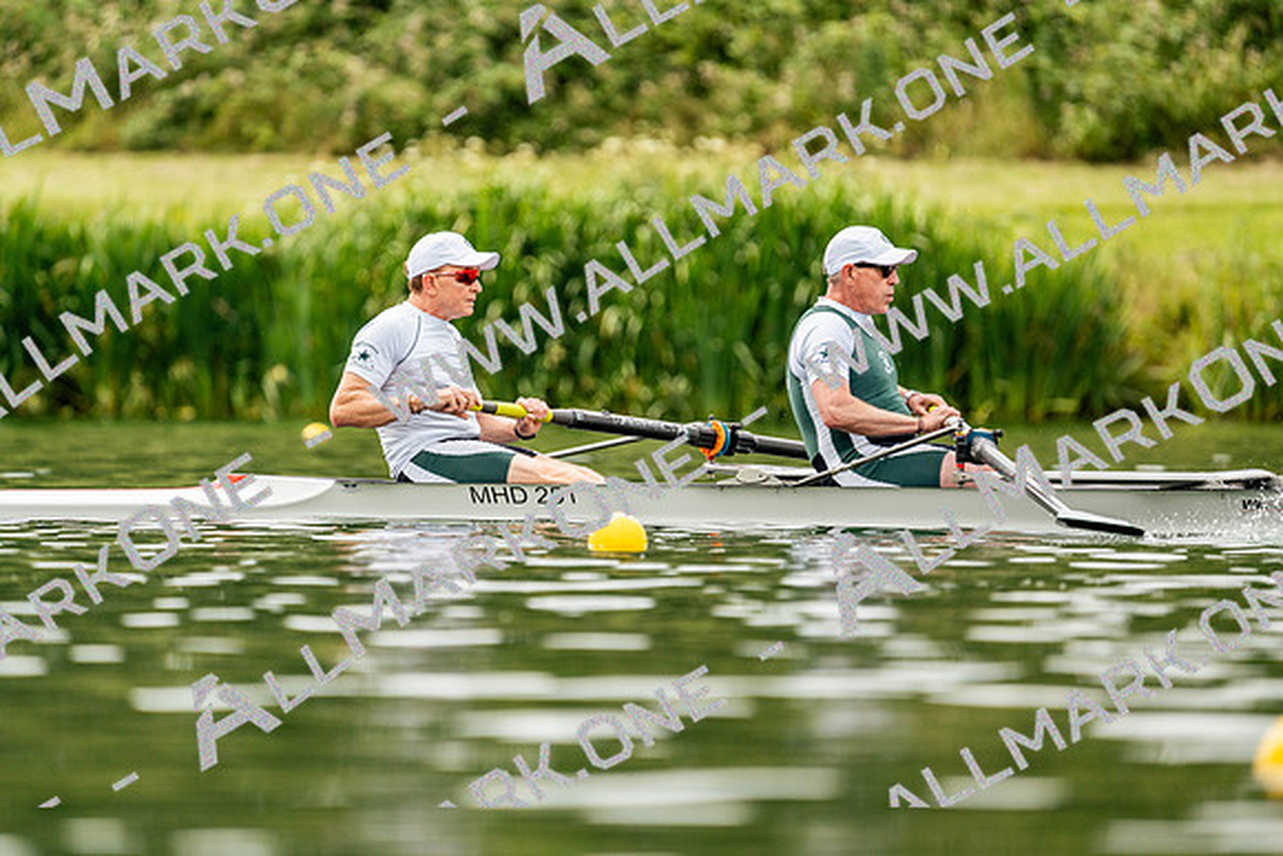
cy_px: 428
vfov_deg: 2.3
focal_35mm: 600
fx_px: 21387
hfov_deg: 3.4
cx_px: 642
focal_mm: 600
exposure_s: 1/2000
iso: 640
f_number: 6.3
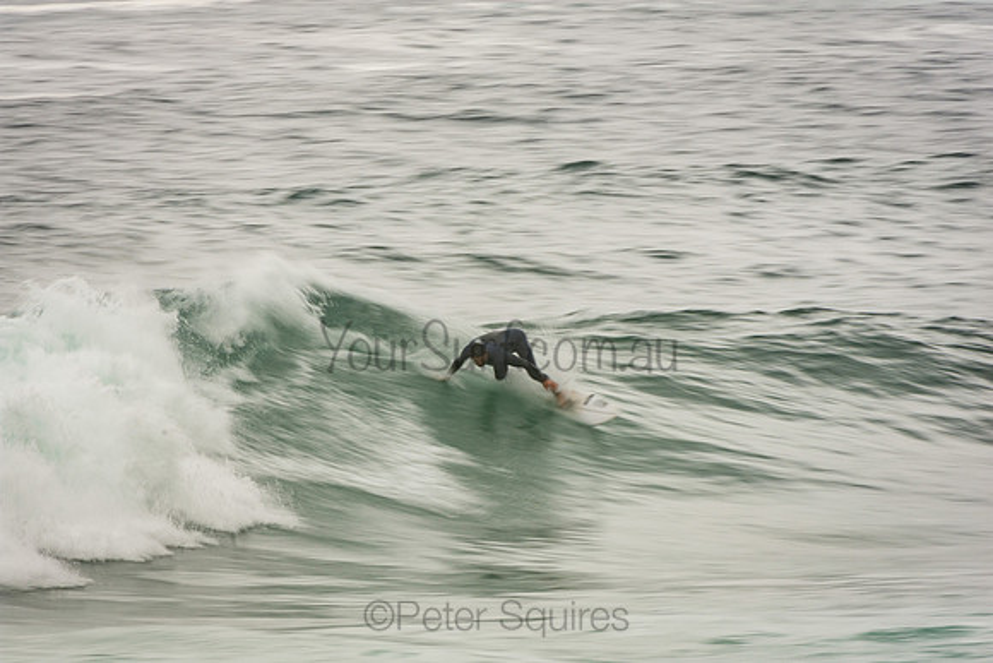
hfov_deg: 3.4
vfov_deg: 2.3
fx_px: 16553
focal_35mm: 600
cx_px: 496
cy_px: 332
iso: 100
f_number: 22
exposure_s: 1/30
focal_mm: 400
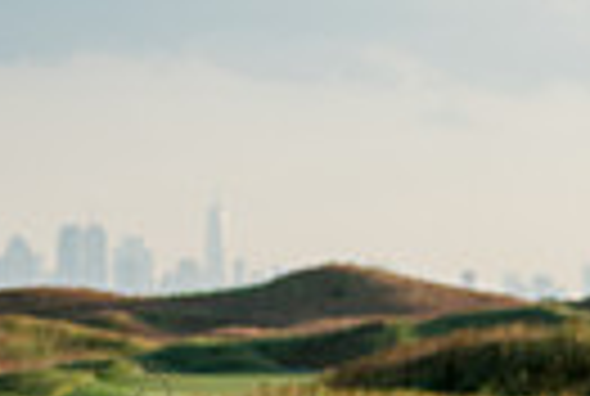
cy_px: 650
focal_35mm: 353
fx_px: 5798
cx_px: 730
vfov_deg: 3.9
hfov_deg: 5.8
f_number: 3.5
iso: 400
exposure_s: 1/2500
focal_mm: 80
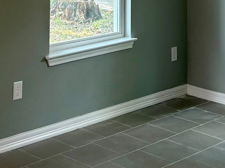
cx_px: 82
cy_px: -116
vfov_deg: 14.5
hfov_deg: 21.3
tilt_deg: +3.3
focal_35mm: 92
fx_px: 598
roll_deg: +0.0
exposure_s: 1/130
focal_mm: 5.96
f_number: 1.6
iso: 125
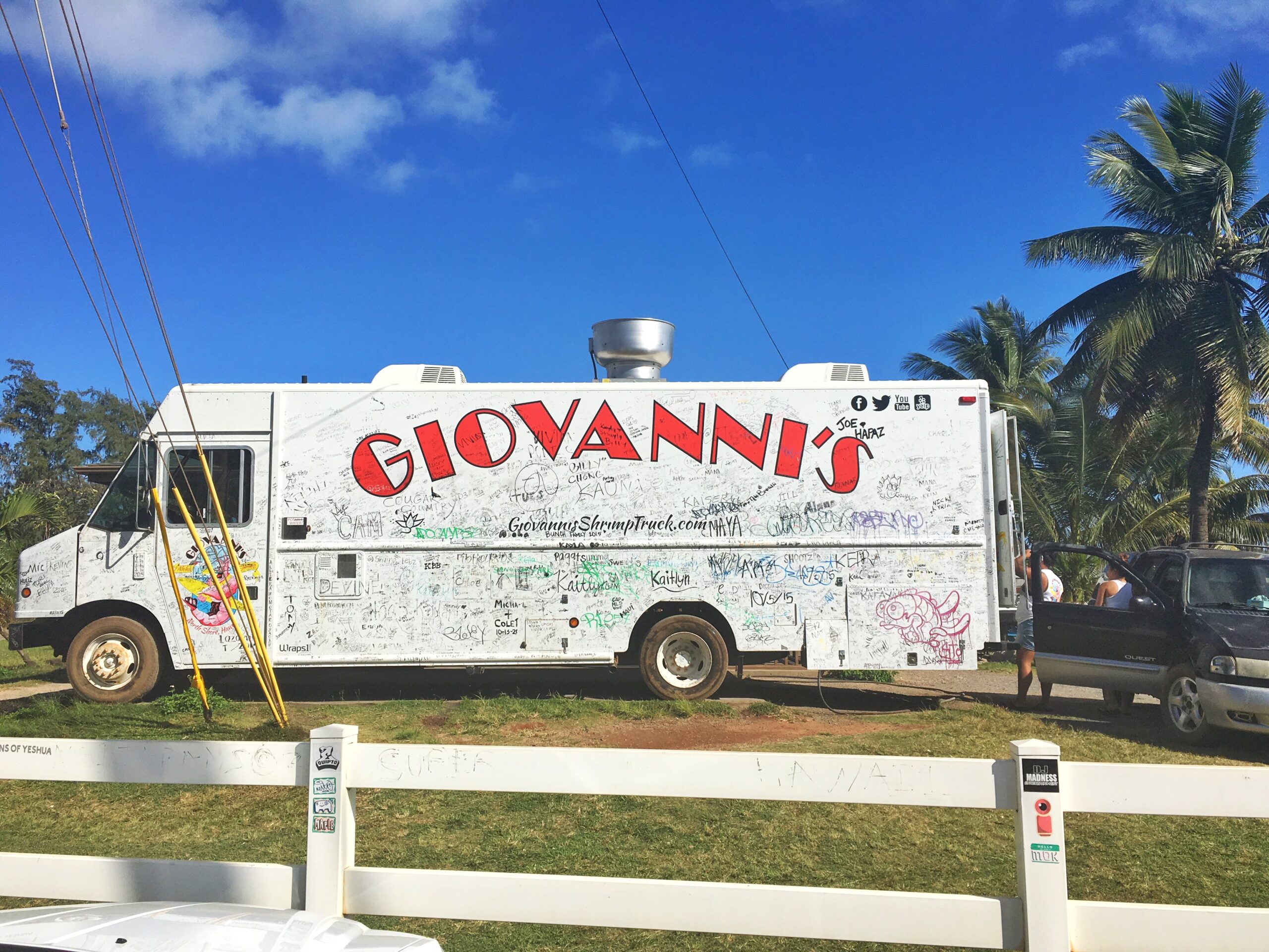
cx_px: 634
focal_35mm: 29
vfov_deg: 48.2
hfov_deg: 61.7
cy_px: 476
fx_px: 1063
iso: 25
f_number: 2.2
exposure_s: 1/3344
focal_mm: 4.15
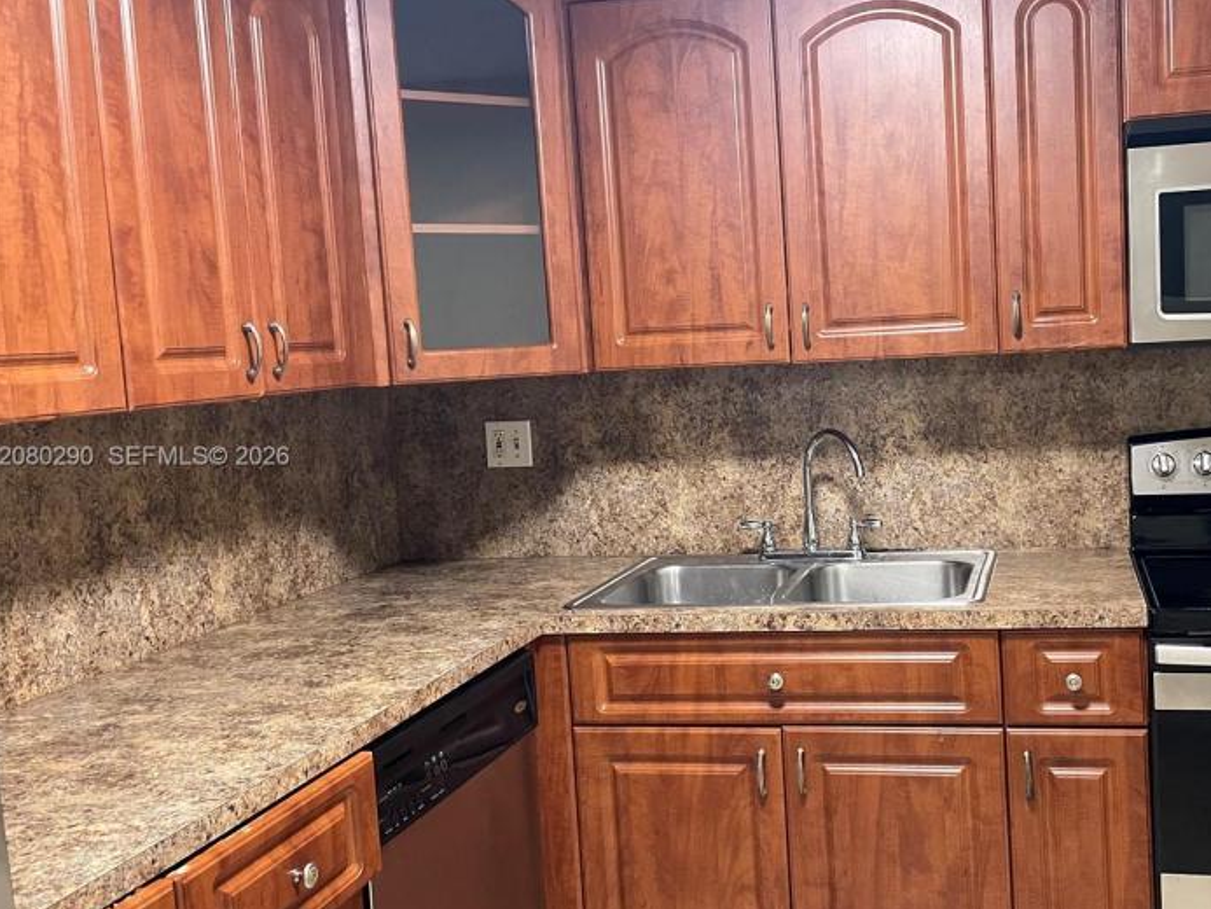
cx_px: 802
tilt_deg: -5.5
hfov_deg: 50.5
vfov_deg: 39.7
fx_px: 1260
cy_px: 458
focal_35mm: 36
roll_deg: +2.9
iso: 400
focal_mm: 4.2
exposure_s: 1/60
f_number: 1.6
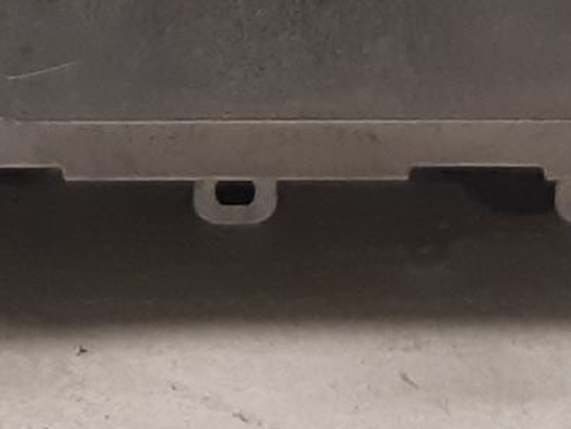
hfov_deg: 14.6
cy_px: -410
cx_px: 172
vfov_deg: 10.2
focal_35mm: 135
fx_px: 2228
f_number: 1.7
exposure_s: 1/50
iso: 160
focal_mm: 3.93
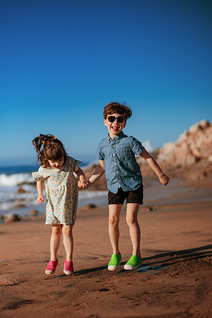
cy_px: 159
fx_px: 512
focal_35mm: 58
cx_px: 106
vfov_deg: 34.5
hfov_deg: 23.4
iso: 50
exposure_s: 1/8000
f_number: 2
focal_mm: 58
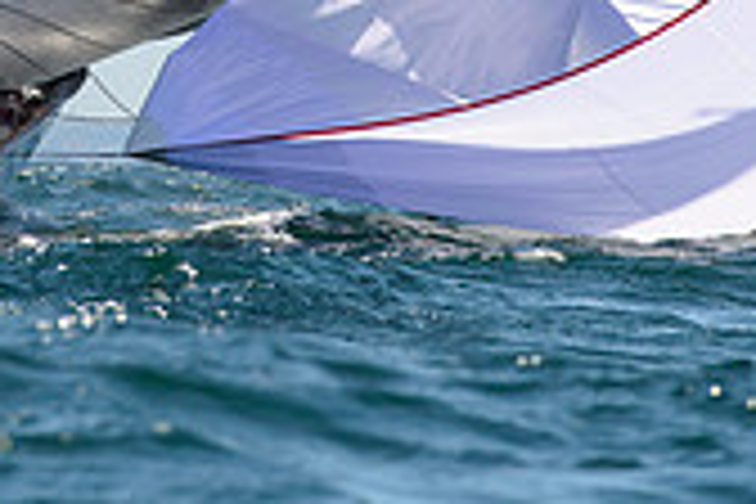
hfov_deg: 3.0
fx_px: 14510
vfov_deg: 2.0
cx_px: 104
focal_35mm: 691
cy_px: -173
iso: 250
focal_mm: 200
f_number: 5.6
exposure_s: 1/2000
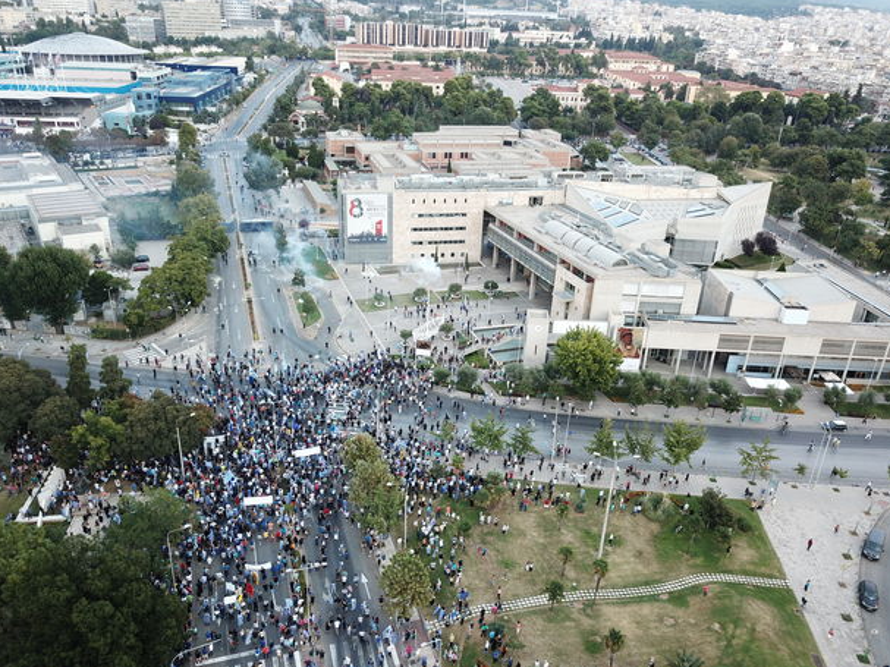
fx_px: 694
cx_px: 434
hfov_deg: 65.3
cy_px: 344
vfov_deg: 51.3
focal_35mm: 27
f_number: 2.2
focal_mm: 4.73
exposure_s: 1/100
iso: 136
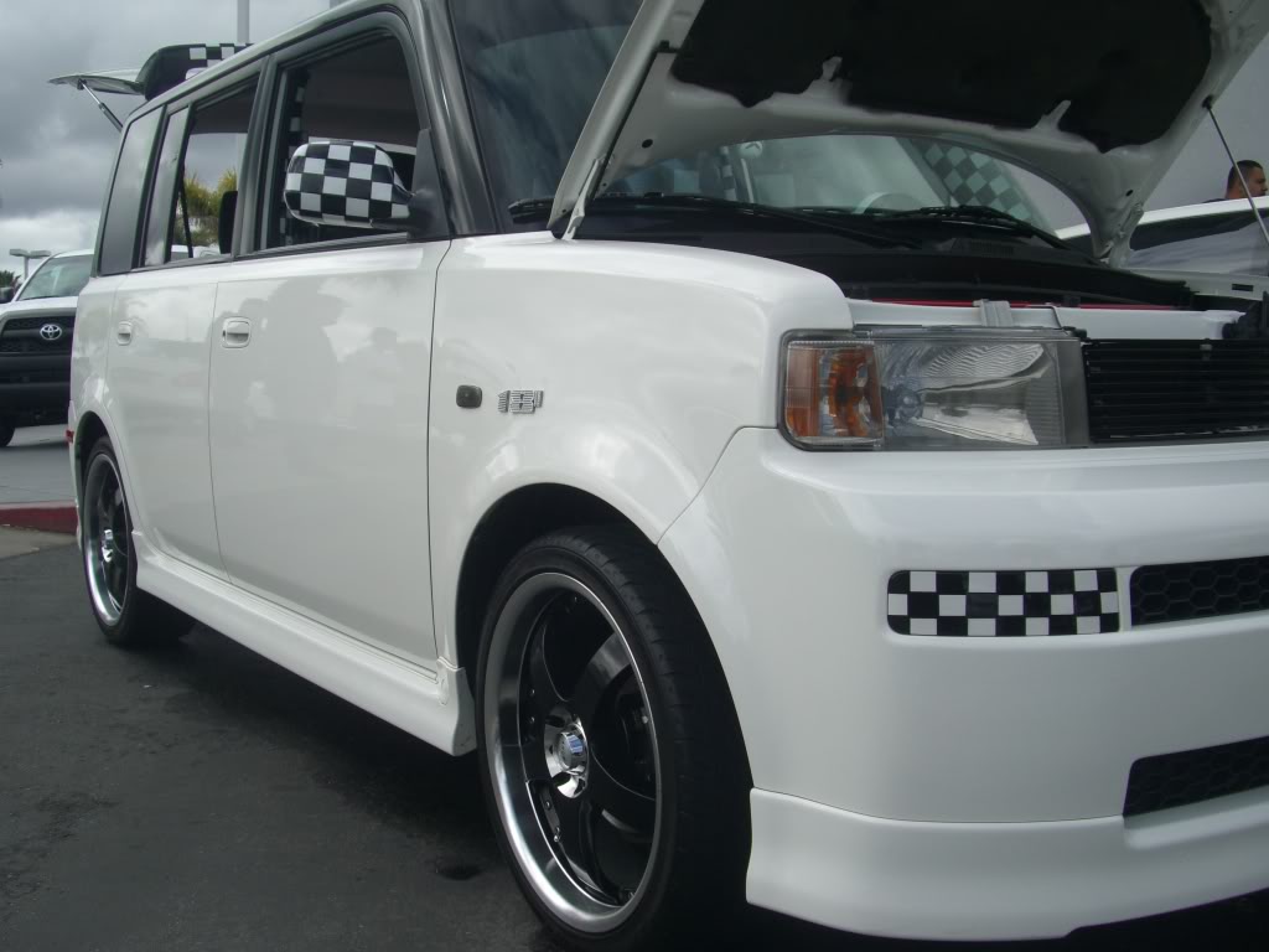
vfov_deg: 37.7
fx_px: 1393
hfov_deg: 49.0
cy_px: 476
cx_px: 634
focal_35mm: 38
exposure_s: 1/320
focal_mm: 7.9
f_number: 5.6
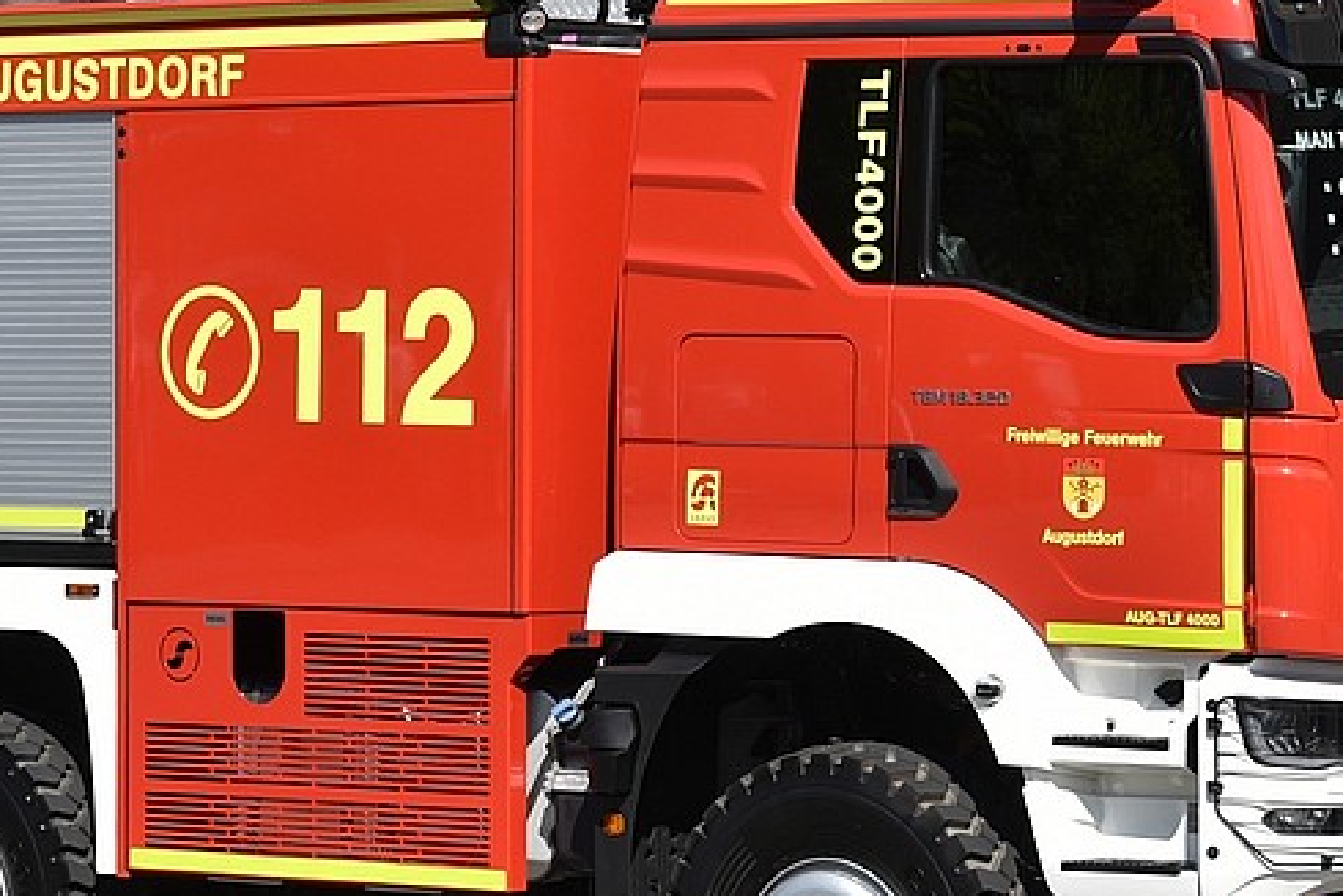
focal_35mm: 156
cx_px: 603
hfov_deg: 13.2
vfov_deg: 8.8
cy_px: 485
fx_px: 5821
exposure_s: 1/400
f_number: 10
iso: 200
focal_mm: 85
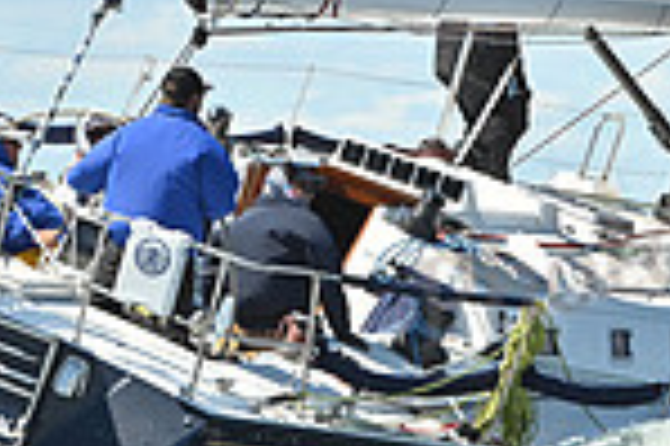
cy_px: 61
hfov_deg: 2.6
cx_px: 184
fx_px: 14519
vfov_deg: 1.8
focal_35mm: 781
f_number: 7.1
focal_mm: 200
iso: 320
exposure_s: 1/1600
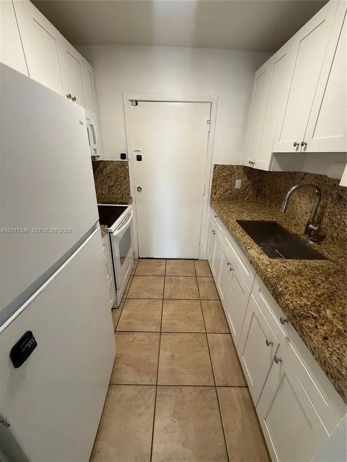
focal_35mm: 14
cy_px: 231
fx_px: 187
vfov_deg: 102.1
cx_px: 174
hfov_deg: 85.7
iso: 250
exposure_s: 1/60
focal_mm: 2.22
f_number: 2.2
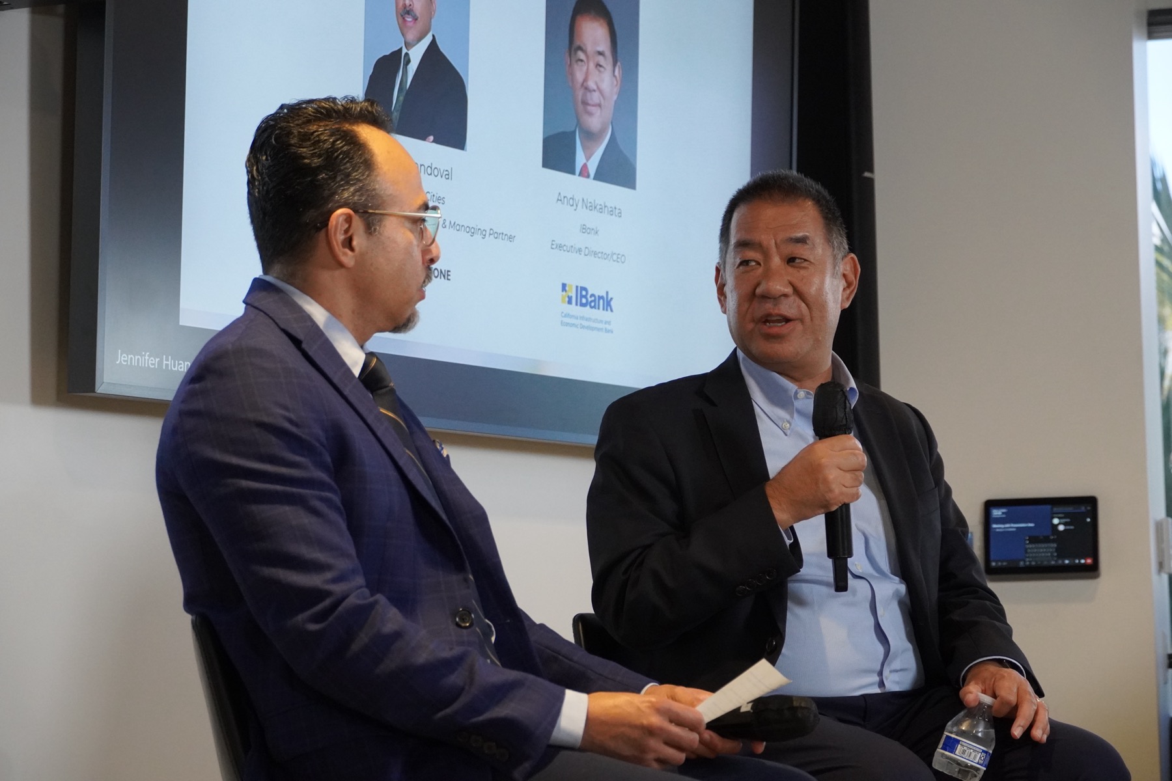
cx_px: 586
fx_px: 2979
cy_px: 390
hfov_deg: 22.3
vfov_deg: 14.9
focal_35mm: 92
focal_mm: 61
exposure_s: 1/160
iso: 3200
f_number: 5.6
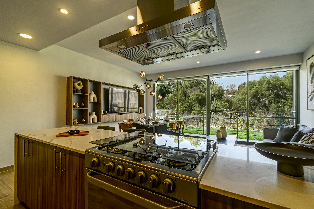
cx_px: 157
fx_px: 131
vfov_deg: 77.3
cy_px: 104
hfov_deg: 100.4
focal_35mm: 15
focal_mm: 10
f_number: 10
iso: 320
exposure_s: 1/20
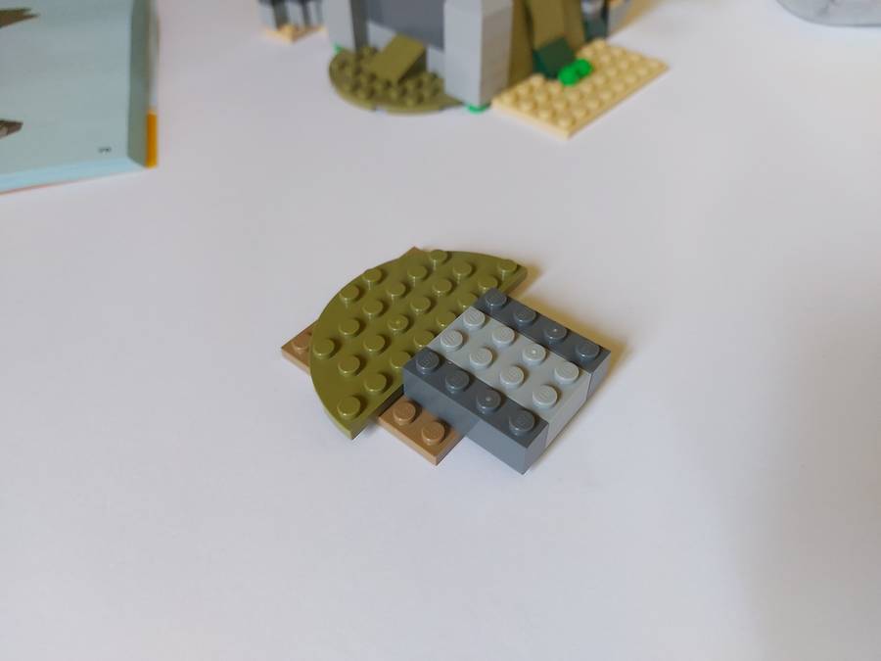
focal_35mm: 24
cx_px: 440
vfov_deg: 56.8
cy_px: 330
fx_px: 611
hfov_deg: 71.6
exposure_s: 1/60
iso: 250
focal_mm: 5.23
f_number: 1.8
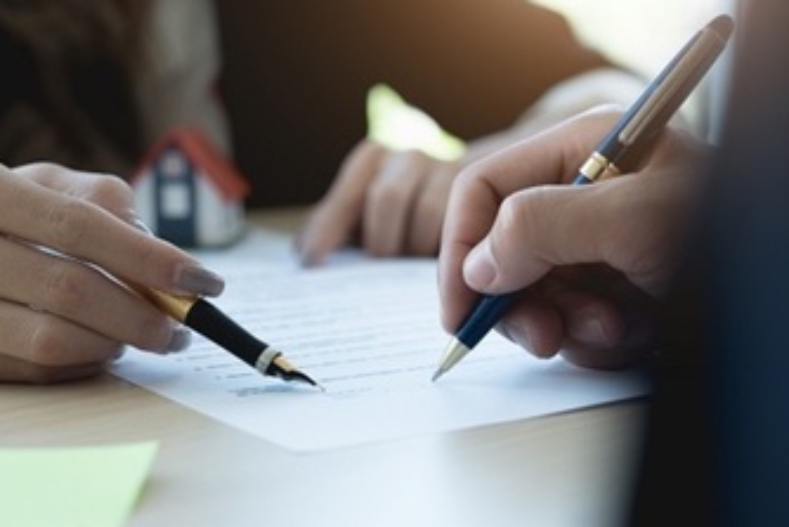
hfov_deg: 26.0
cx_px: 356
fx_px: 1710
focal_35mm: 78
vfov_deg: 17.5
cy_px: 213
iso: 400
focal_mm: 37.6
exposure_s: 1/300
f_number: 2.8
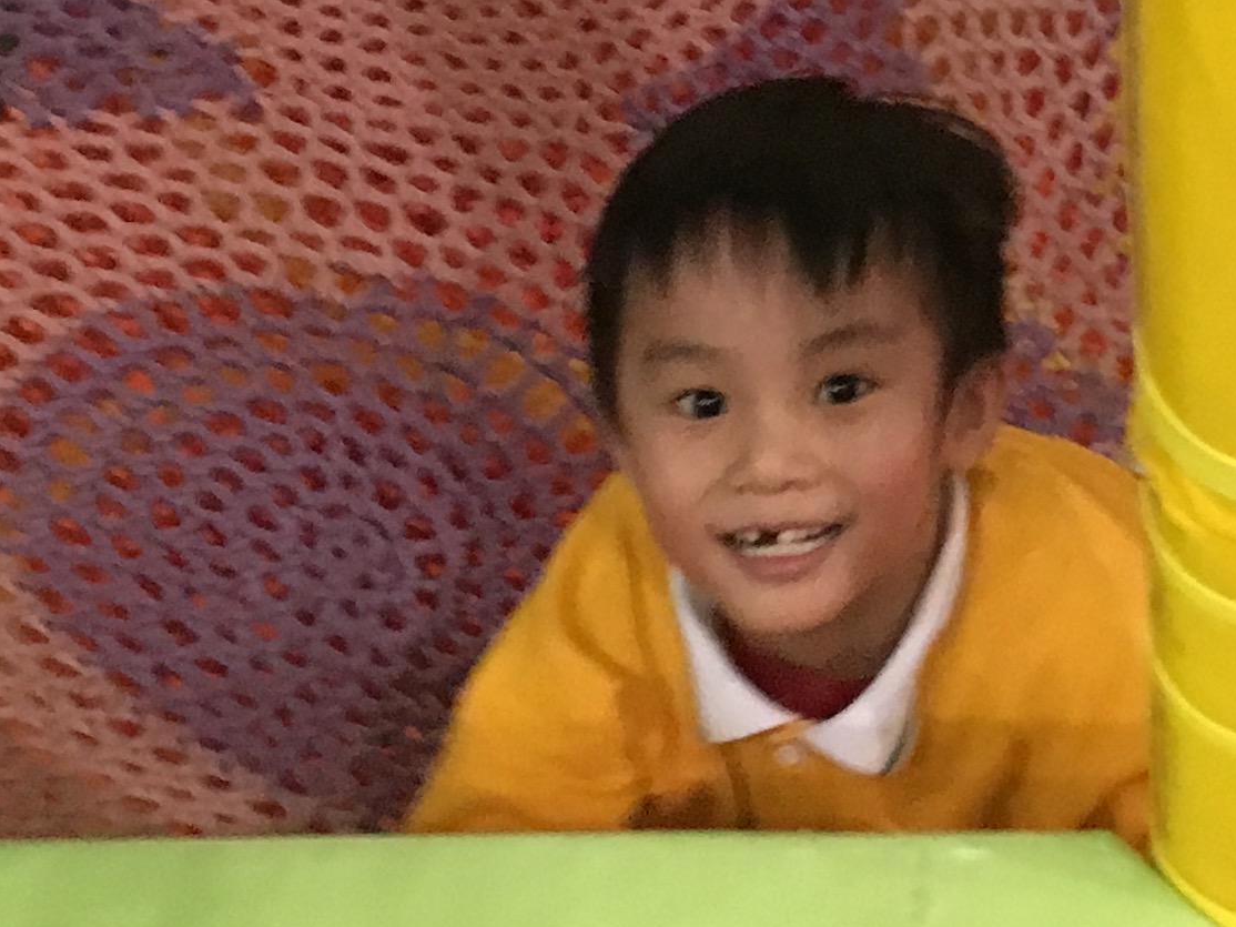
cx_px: 1347
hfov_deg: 18.1
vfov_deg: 13.5
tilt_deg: -35.4
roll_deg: -0.9
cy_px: -349
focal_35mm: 105
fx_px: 3748
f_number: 2.2
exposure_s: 1/17
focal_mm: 4.15
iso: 500
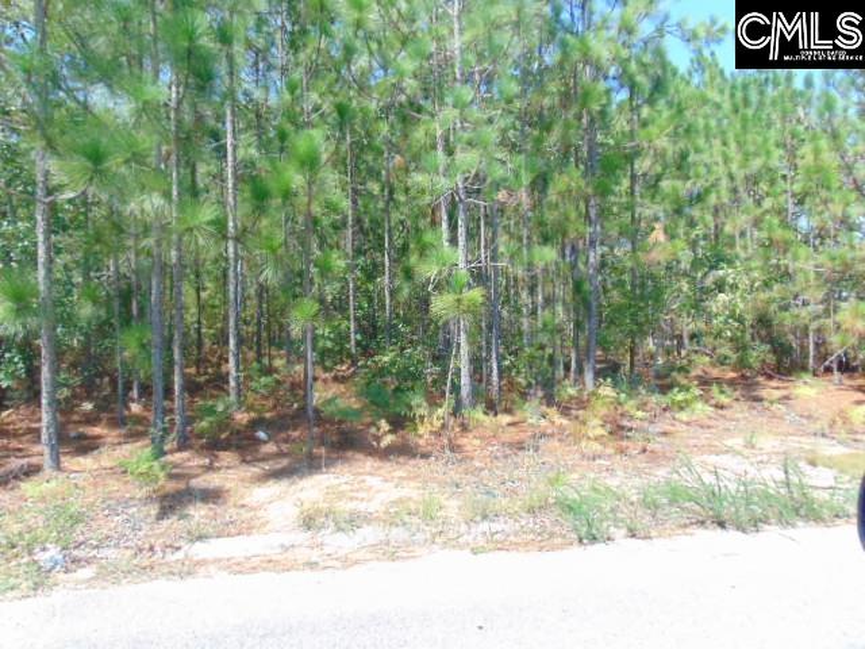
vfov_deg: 54.9
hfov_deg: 69.4
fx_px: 625
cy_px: 324
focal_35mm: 25
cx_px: 432
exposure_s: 1/320
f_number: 7.7
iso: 400
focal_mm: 4.5
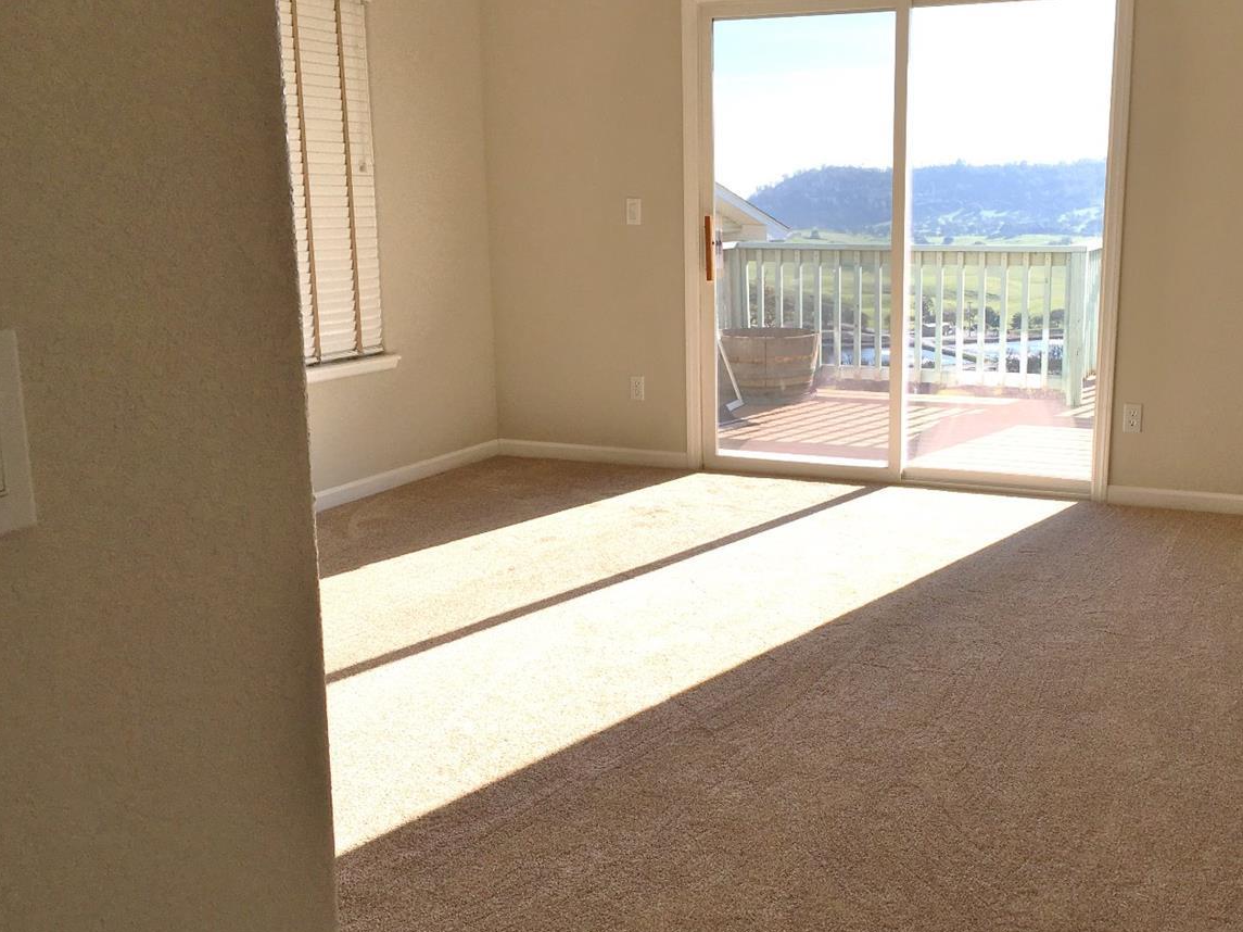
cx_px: 773
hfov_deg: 48.6
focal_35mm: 38
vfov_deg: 37.7
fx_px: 1364
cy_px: 453
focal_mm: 4.15
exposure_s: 1/663
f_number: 2.2
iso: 25
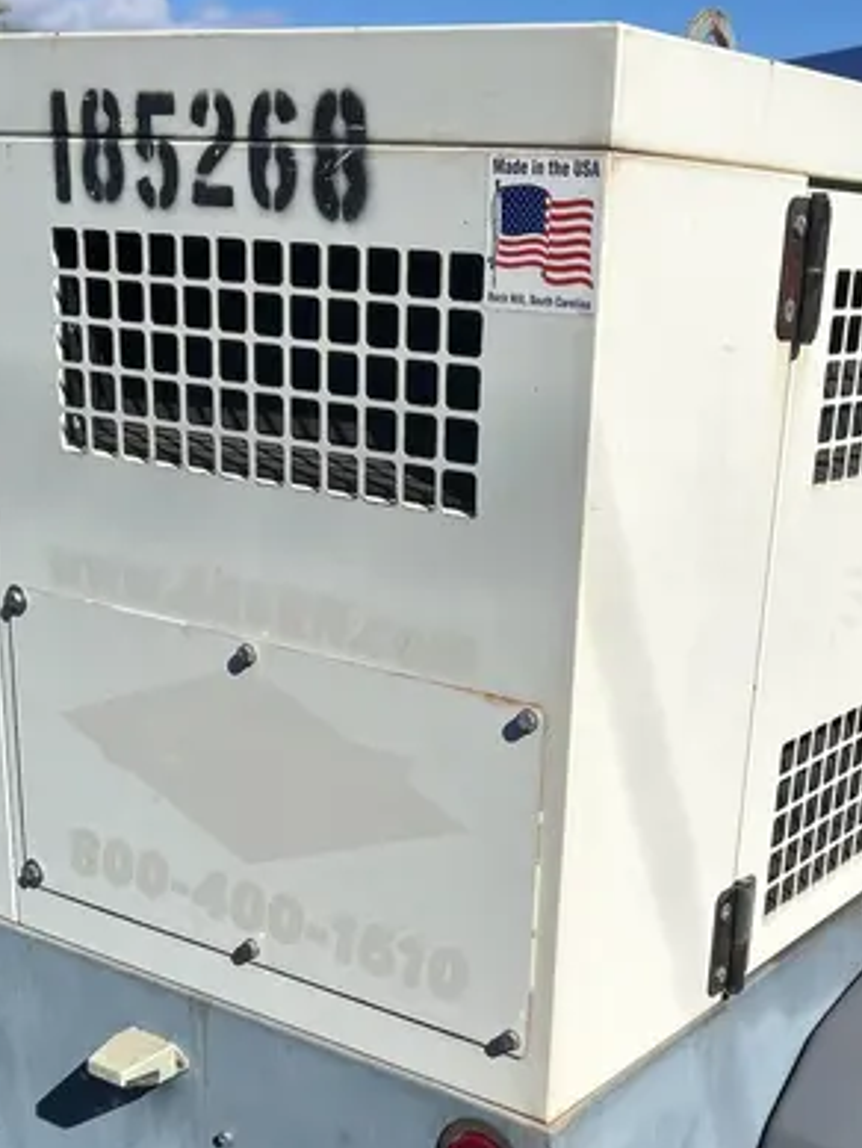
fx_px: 1626
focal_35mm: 49
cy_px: 840
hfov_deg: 29.6
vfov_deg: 38.1
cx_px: 528
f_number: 1.5
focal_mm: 5.7
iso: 50
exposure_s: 1/9434
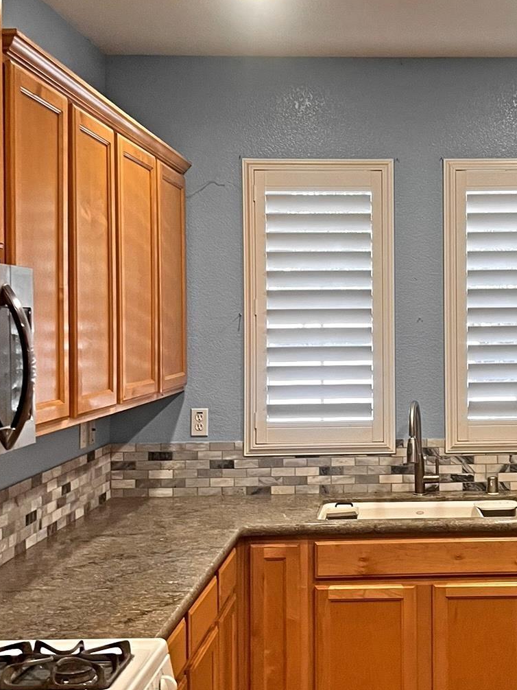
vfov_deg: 36.1
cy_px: 311
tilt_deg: +0.4
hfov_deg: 26.8
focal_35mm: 53
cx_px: 440
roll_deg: -0.6
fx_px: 1055
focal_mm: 5.7
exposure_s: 1/60
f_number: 1.5
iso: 100
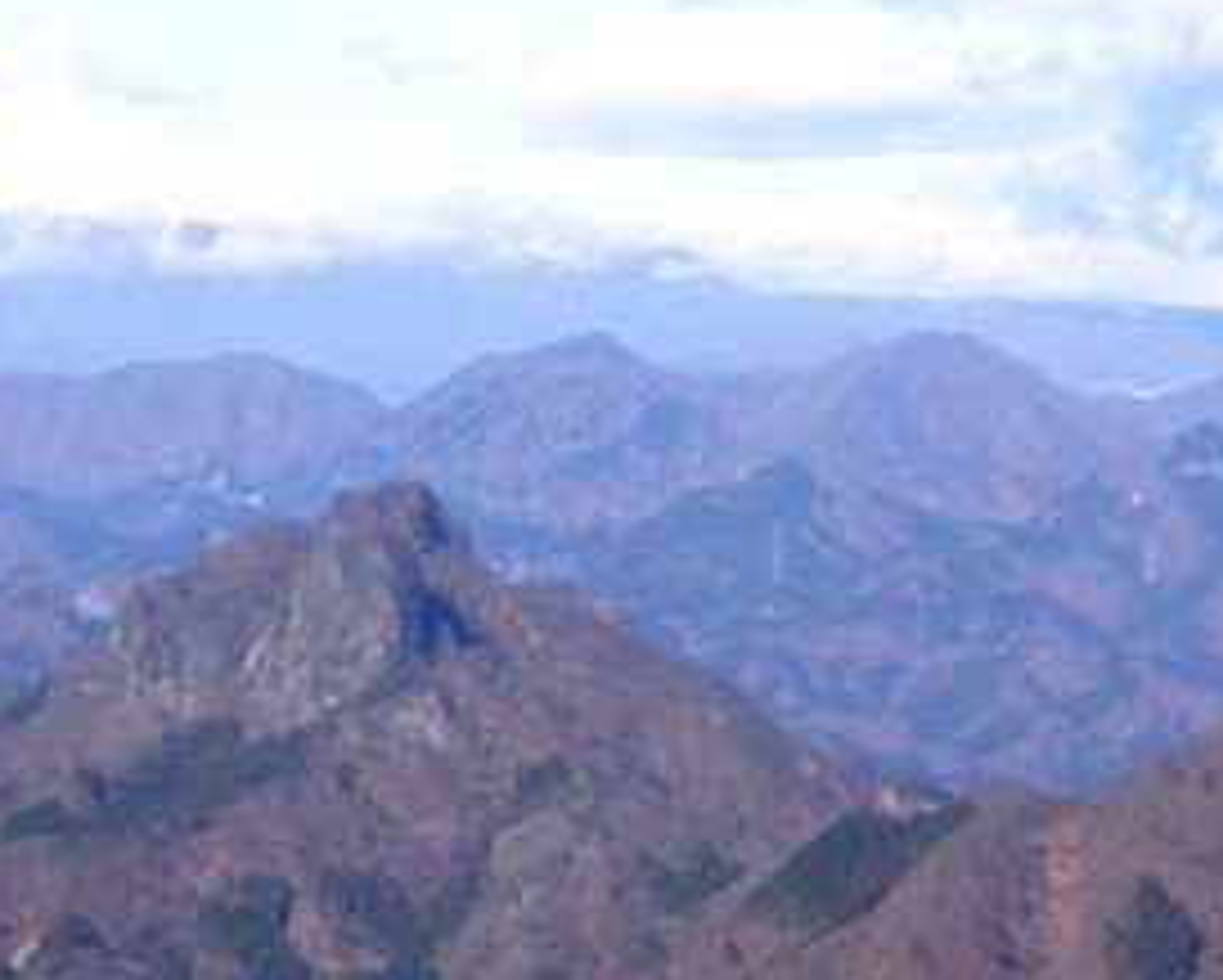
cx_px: 522
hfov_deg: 8.7
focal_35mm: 221
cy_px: 715
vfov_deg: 7.0
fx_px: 8005
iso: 80
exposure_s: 1/400
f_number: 5.8
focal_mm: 13.7
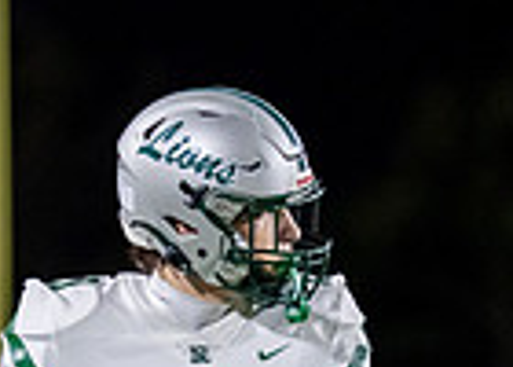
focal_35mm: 960
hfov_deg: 2.1
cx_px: 199
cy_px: 610
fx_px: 13987
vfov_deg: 1.5
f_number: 2.8
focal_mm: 200
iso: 3200
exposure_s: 1/1250
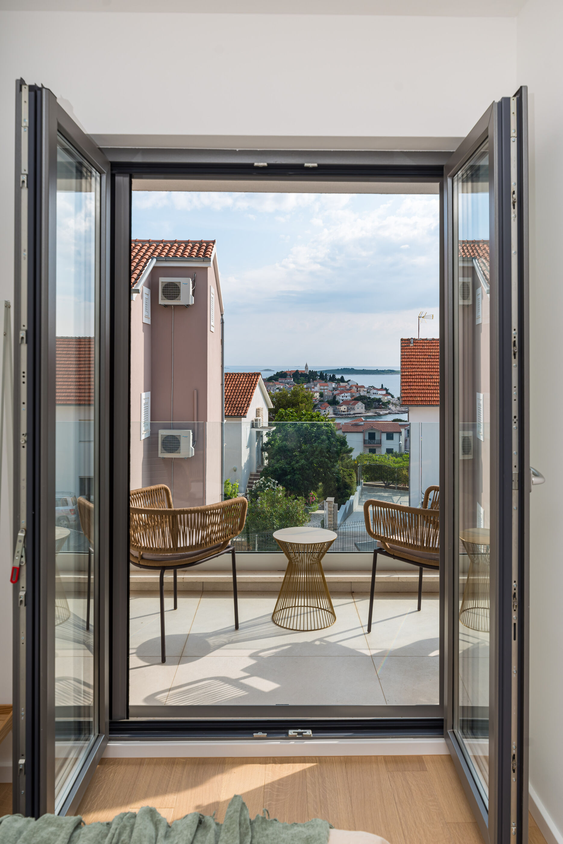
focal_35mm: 26
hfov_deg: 49.6
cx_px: 282
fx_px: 609
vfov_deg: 69.4
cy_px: 422
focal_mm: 26
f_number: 8
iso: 100
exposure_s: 1/200
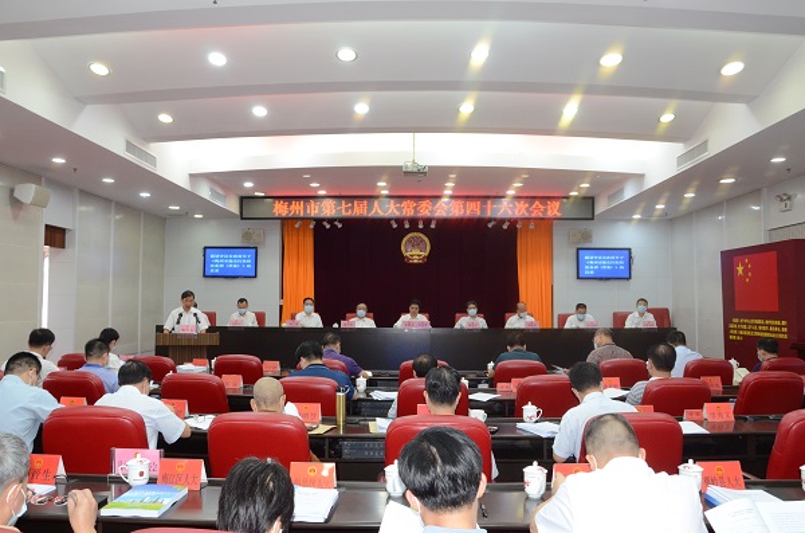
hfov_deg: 59.6
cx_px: 402
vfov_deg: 41.5
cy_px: 266
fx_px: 703
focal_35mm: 32
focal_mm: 21
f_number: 5.6
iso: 1600
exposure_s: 1/100
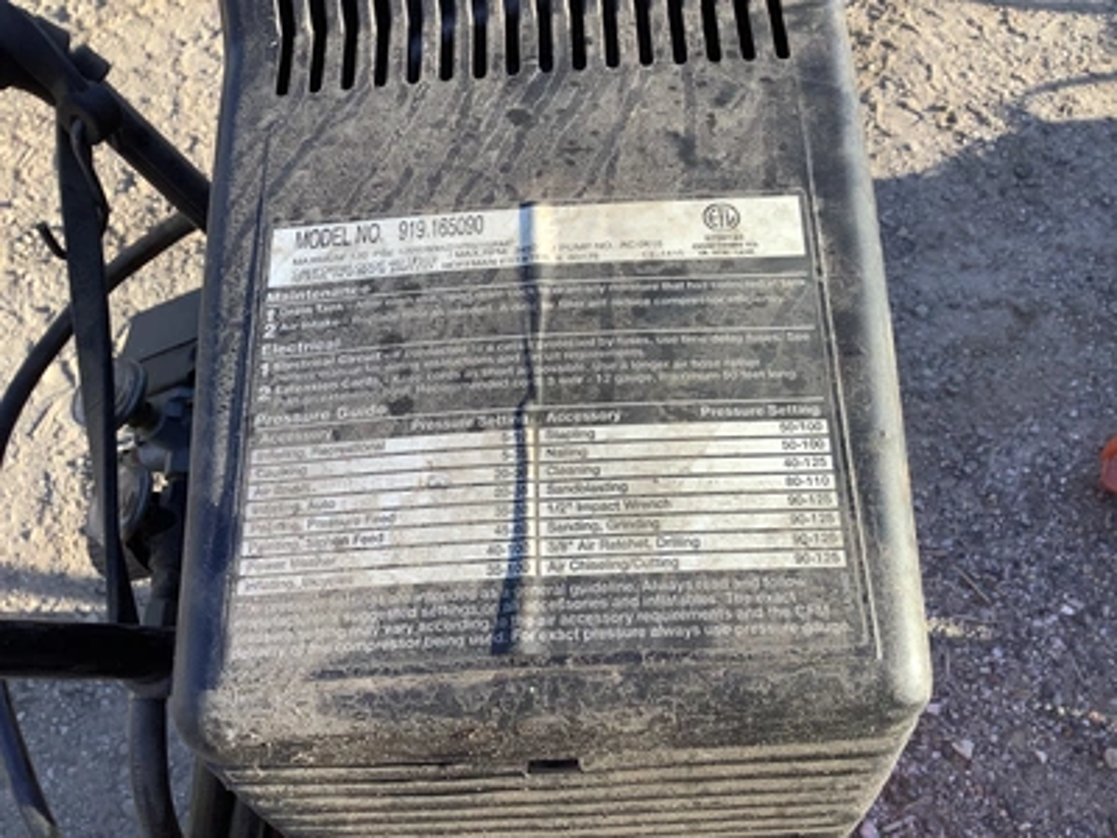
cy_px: 419
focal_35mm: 31
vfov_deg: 45.4
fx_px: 1000
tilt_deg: -57.4
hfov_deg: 58.4
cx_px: 558
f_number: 2.4
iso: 25
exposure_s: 1/345
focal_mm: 3.3
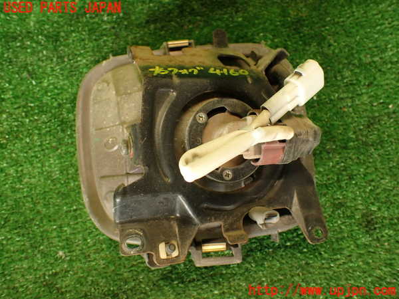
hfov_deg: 60.0
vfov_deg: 46.8
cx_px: 200
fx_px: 346
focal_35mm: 30
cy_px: 150
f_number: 2.3
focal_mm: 5.4
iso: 200
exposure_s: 1/40
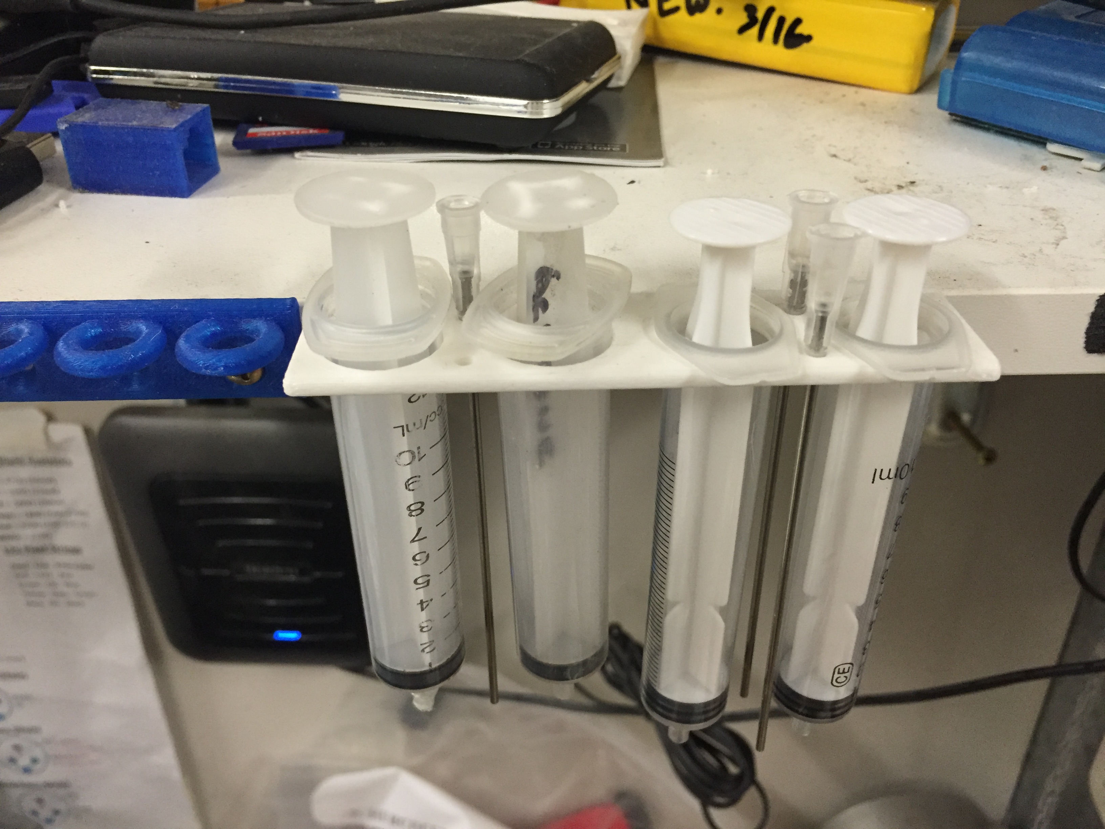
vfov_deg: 48.2
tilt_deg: -30.7
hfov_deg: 61.7
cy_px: 414
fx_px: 926
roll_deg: +0.8
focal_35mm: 29
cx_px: 552
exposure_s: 1/33
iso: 250
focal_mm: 4.15
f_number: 2.2
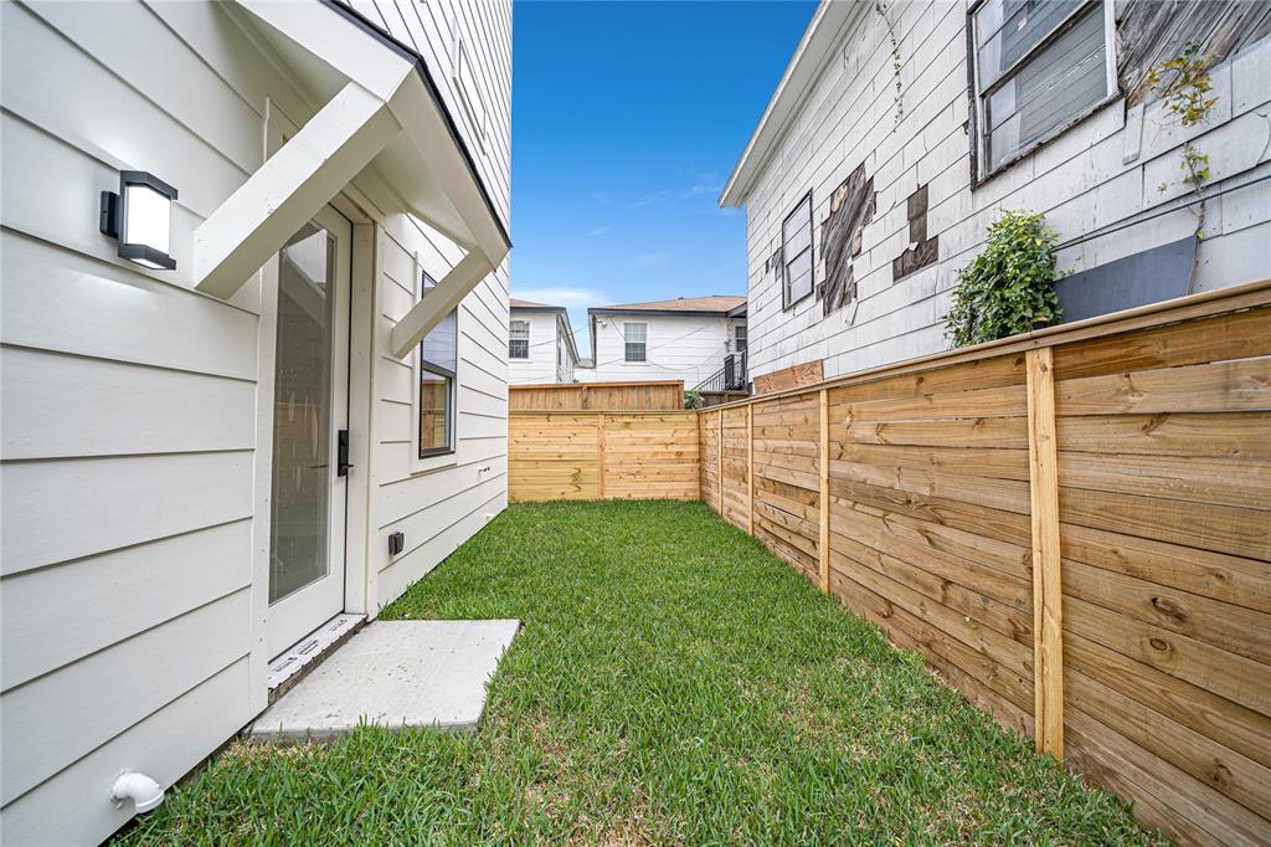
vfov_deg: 90.0
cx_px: 636
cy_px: 424
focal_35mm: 12
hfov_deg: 112.6
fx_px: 424
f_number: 4
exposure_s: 1/125
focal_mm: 12
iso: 100
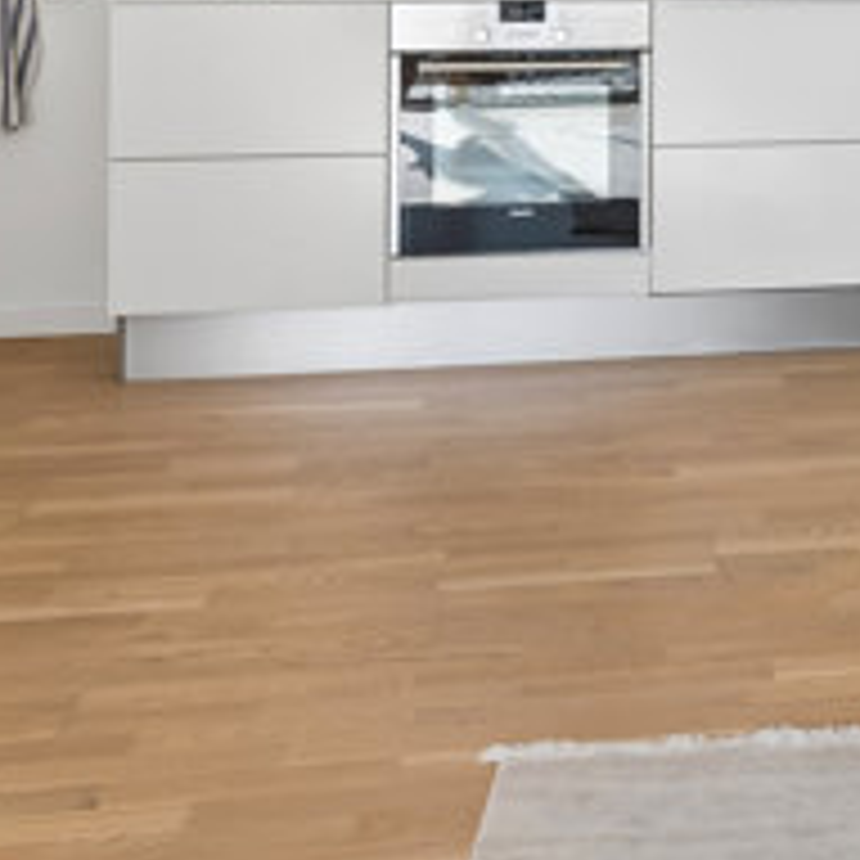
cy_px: -47
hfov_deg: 24.9
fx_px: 1799
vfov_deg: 25.3
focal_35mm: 64
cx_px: 955
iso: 400
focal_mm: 18
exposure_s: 1/50
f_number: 13
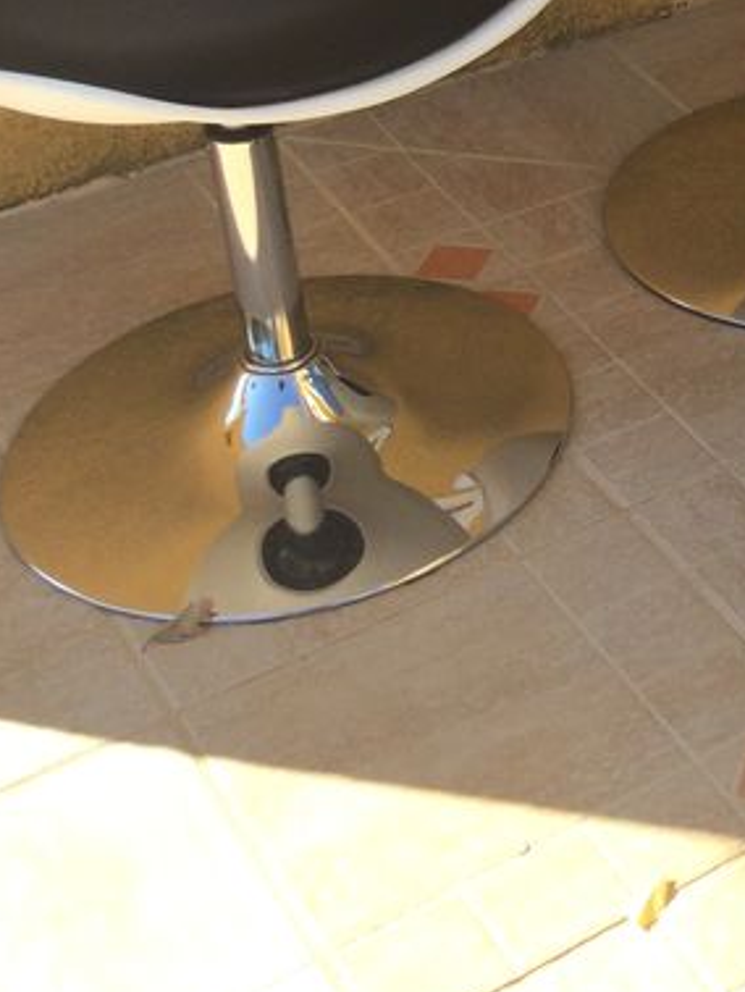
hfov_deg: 16.6
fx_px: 2350
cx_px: 1081
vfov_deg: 23.0
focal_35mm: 82
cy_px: 37
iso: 25
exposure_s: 1/354
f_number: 2.4
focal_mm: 3.3
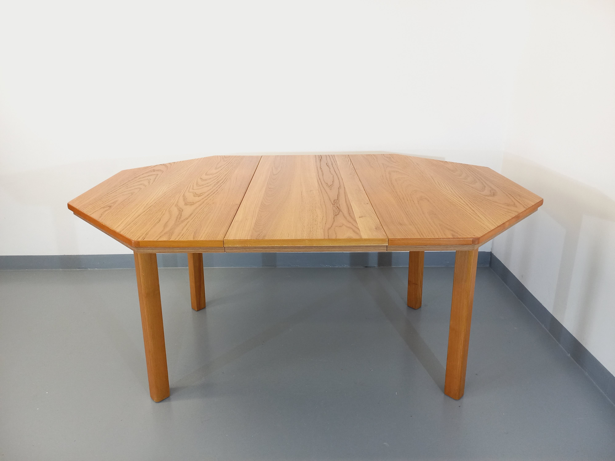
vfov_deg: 54.9
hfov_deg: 69.4
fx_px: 444
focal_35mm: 25
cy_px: 230
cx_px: 308
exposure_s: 1/49
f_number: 1.8
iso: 200
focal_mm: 4.65
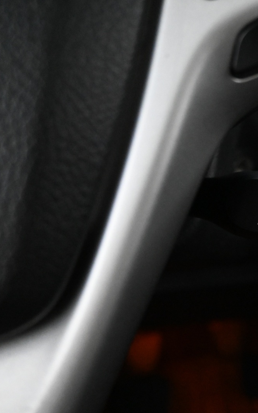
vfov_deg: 44.0
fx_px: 511
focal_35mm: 45
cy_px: 208
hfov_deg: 26.4
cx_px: 274
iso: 5600
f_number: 3.8
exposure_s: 1/30
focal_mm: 19.5
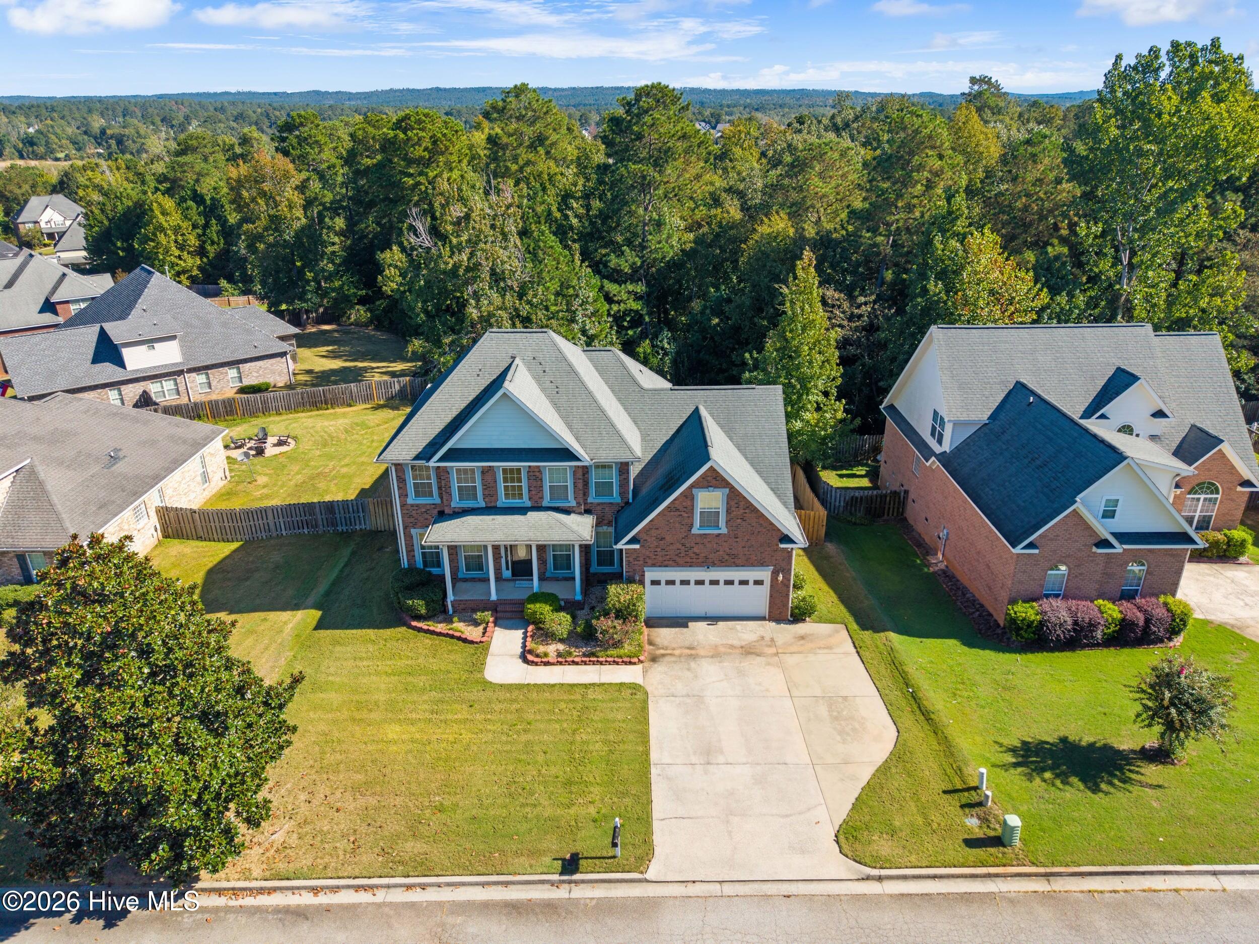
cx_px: 630
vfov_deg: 56.8
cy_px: 472
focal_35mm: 24
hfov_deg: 71.6
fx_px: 873
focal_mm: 8.67
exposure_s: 1/1500
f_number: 1.8
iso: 100
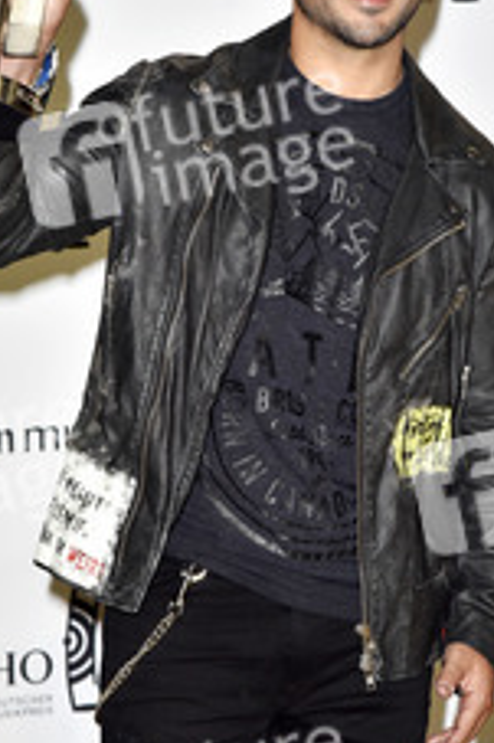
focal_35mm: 211
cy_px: 314
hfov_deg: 6.5
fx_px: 4349
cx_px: 281
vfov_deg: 9.8
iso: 1250
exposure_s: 1/160
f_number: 6.3
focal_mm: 120
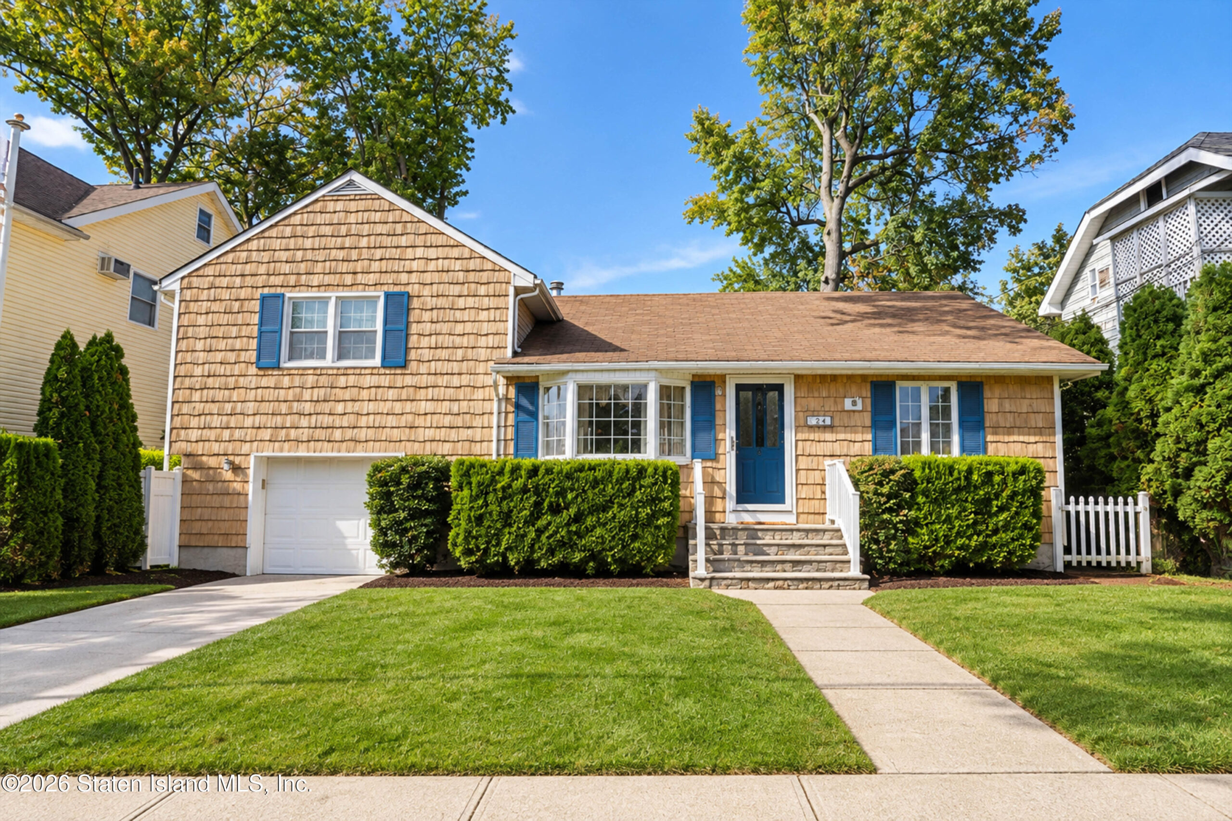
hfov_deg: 84.0
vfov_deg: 61.9
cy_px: 410
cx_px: 616
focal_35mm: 20
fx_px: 684
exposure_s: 1/160
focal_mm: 20
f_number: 10
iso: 100
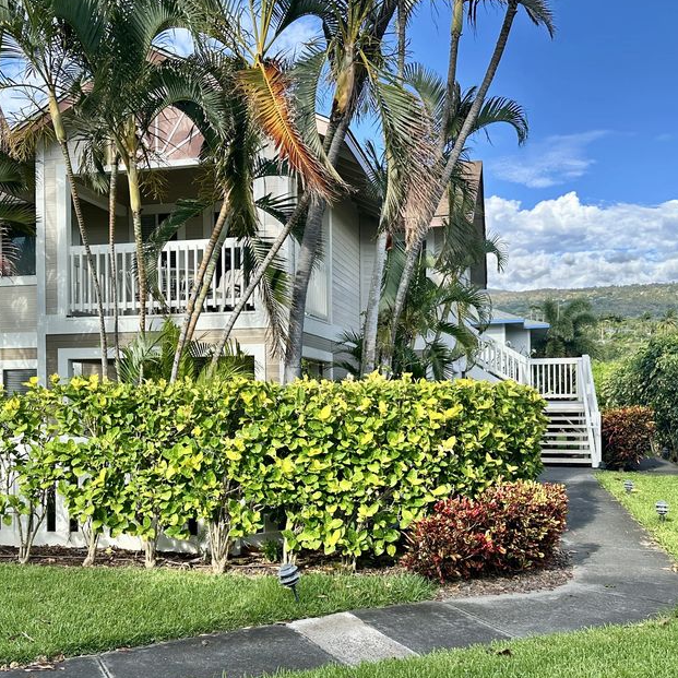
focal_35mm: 35
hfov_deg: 47.1
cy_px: 392
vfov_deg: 47.1
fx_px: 776
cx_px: 290
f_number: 1.78
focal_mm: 6.86
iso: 80
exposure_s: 1/1562
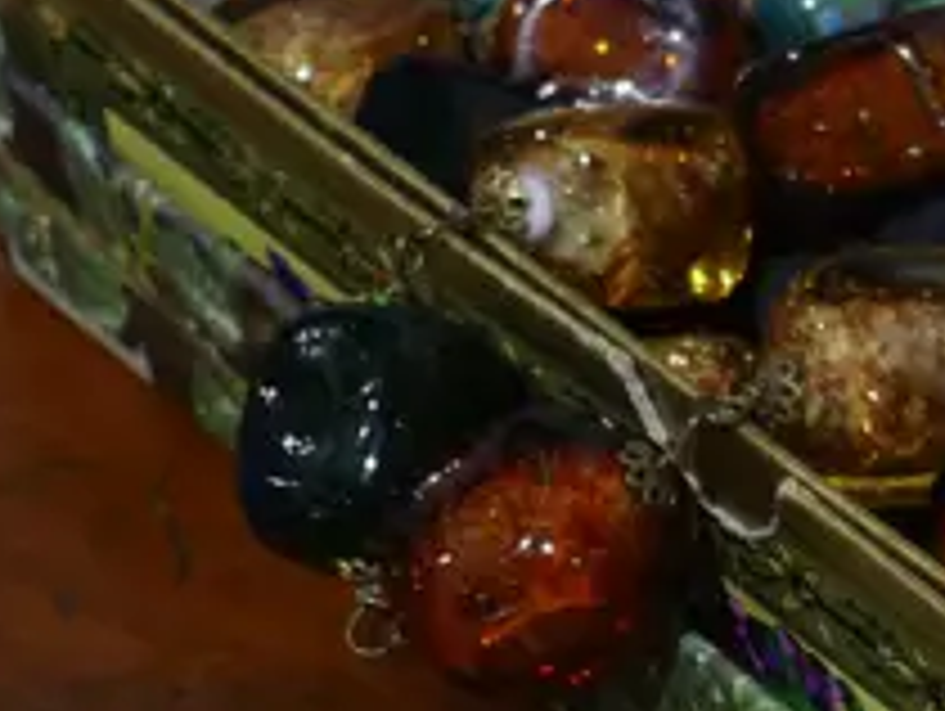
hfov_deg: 6.9
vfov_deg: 5.4
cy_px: 704
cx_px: 2210
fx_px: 7461
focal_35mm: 273
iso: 400
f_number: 5.3
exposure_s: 1/60
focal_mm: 28
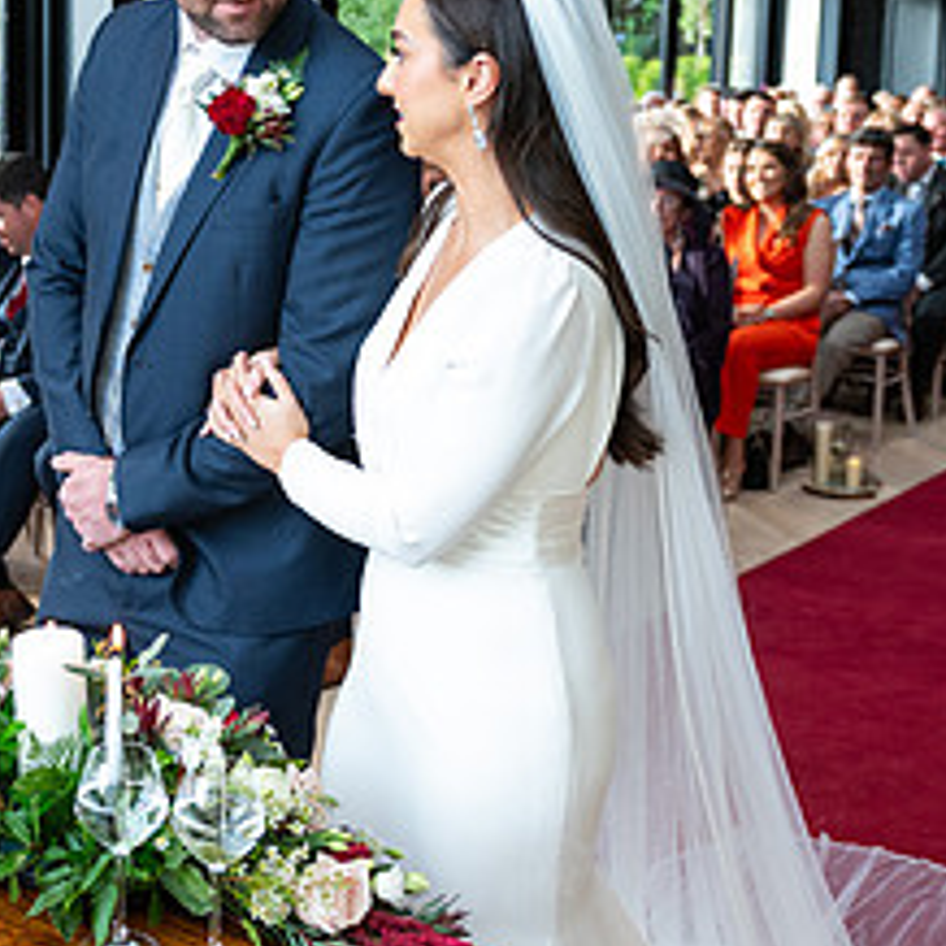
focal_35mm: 61
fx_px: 1886
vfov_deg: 28.0
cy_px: 341
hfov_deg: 27.4
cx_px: 139
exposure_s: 1/160
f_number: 3.5
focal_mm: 27
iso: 640
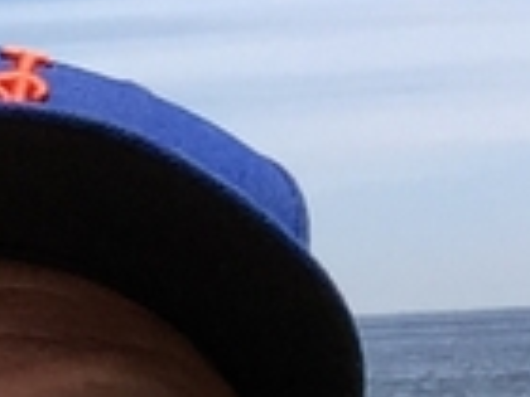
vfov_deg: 9.4
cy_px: 482
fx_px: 2373
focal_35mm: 155
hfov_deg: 11.3
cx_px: -602
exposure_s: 1/2809
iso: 32
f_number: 2.2
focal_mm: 2.65
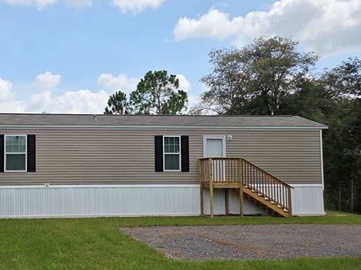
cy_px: 151
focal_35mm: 39
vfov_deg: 36.8
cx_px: 74
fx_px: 407
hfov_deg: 45.5
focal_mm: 5.4
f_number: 1.8
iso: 80
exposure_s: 1/5129
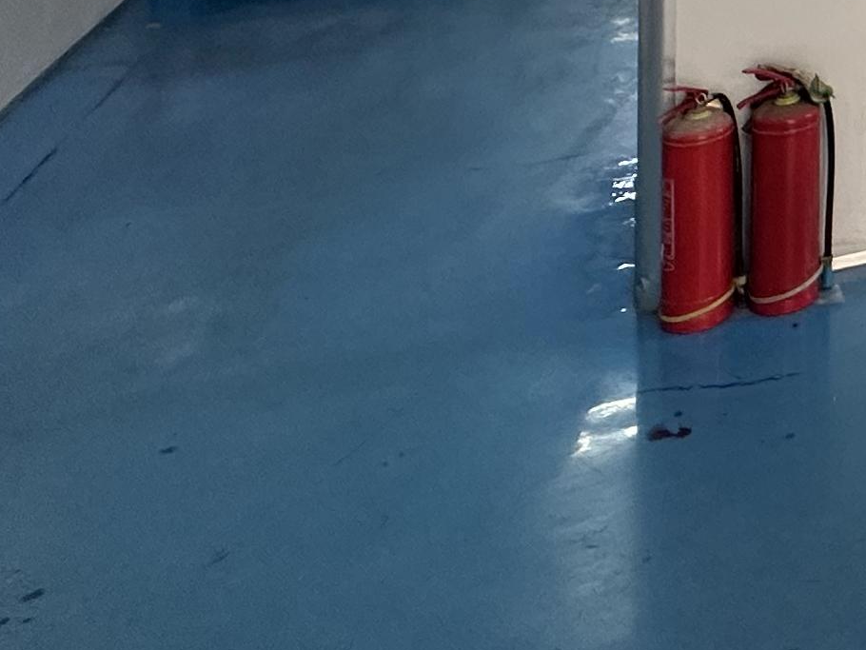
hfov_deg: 22.4
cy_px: -524
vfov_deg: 18.4
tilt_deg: +2.4
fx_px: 1551
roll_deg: +2.3
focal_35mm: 62
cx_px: 1454
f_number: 2.2
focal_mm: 2.22
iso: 125
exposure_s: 1/99
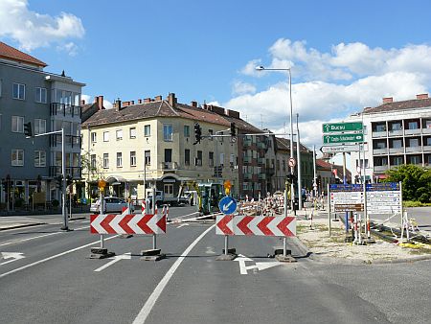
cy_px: 162
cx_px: 216
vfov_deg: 40.7
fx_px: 436
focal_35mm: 35
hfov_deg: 52.6
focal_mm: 7.4
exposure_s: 1/500
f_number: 5.6
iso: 100
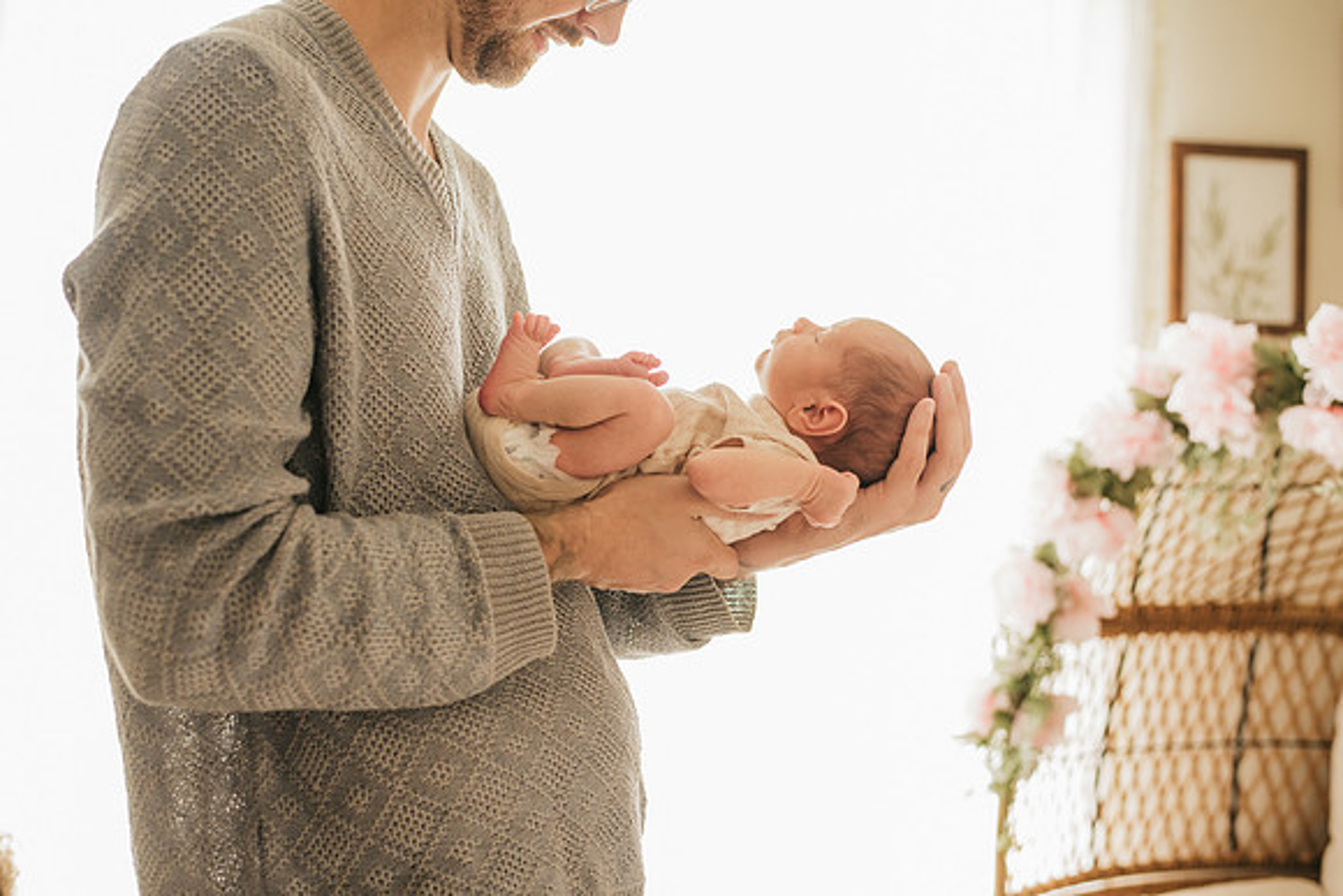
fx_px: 1866
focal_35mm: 50
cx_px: 672
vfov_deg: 27.0
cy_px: 448
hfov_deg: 39.6
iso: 1250
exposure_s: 1/200
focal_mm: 50
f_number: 2.8
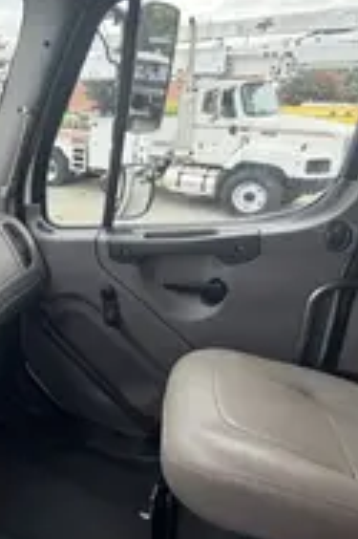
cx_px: -6
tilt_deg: -17.4
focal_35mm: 31
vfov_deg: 60.3
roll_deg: -0.8
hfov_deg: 37.4
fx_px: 463
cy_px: 249
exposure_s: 1/301
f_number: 2.2
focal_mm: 2.22
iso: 50
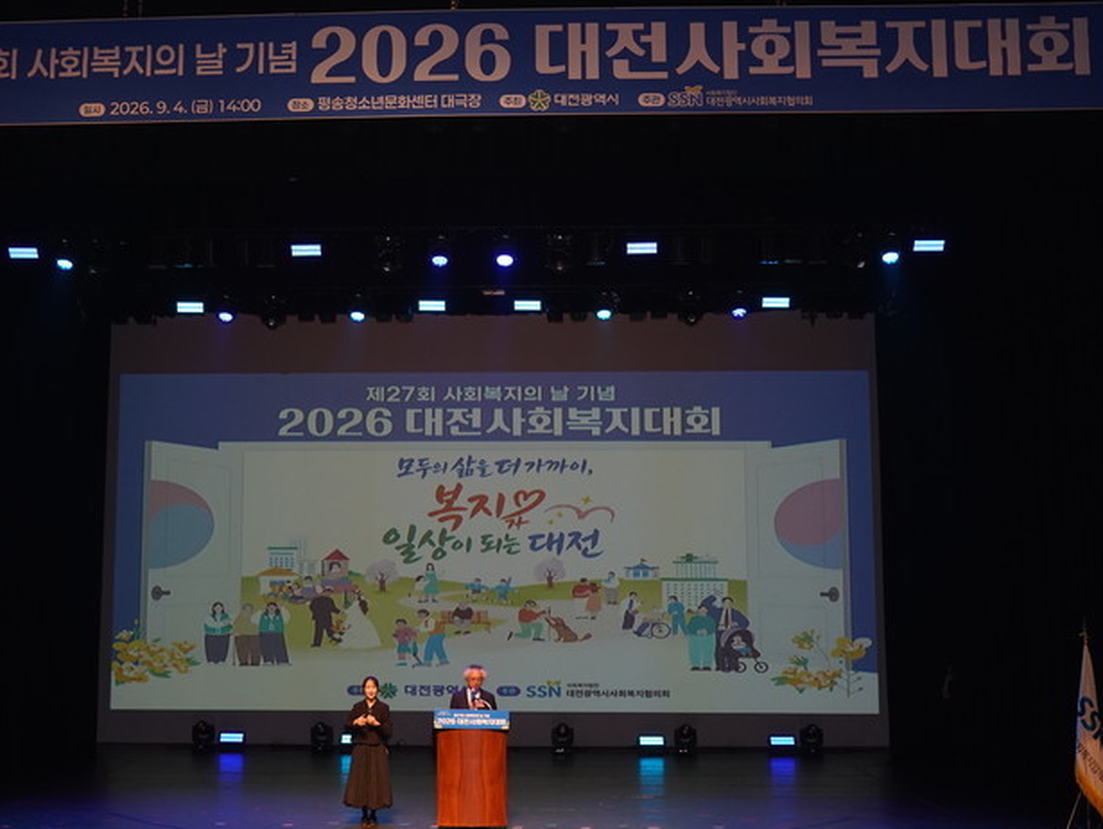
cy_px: 411
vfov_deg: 32.2
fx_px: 1435
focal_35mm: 45
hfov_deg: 42.0
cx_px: 479
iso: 2000
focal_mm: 30
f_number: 5
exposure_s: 1/125
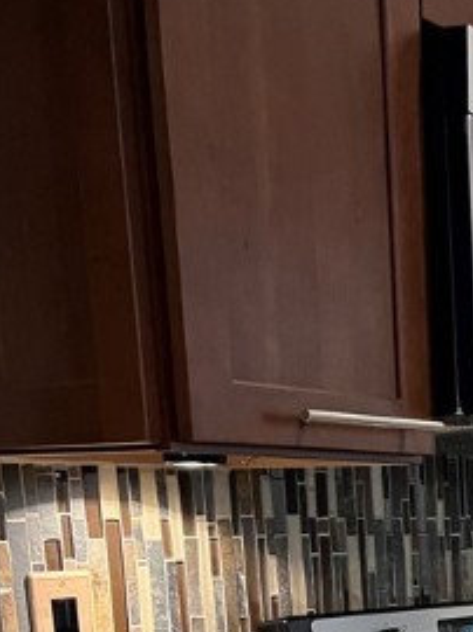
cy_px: 808
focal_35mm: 74
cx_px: 649
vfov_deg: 23.5
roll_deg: +1.5
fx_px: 1350
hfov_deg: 18.2
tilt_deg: -11.9
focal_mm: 5.7
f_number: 1.5
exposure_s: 1/60
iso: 500
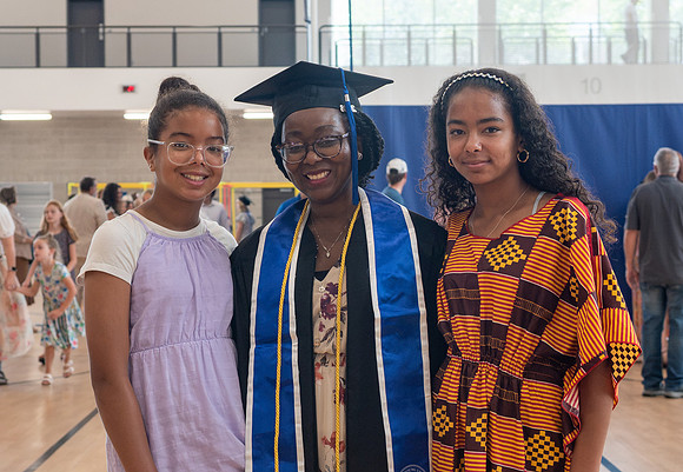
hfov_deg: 19.9
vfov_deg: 13.8
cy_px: 213
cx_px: 321
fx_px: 1948
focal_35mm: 102
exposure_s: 1/160
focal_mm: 46
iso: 800
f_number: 5
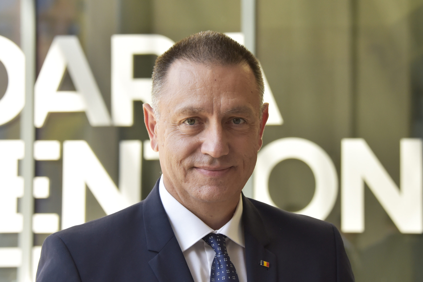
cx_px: 212
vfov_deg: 15.2
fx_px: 1058
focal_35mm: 90
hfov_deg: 22.6
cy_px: 141
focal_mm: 90
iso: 1250
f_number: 5.6
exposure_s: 1/1000
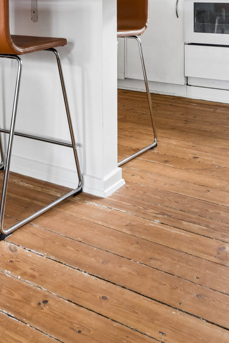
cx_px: 66
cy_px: -8
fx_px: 506
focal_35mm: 53
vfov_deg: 33.9
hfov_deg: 25.3
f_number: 8
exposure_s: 1/2
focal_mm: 16
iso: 200
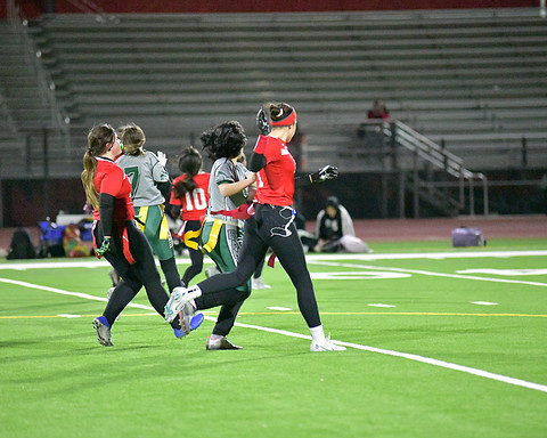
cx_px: 276
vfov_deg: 6.8
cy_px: 220
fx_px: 3675
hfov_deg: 8.5
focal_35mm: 227
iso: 25600
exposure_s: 1/2500
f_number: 3.2
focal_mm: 200
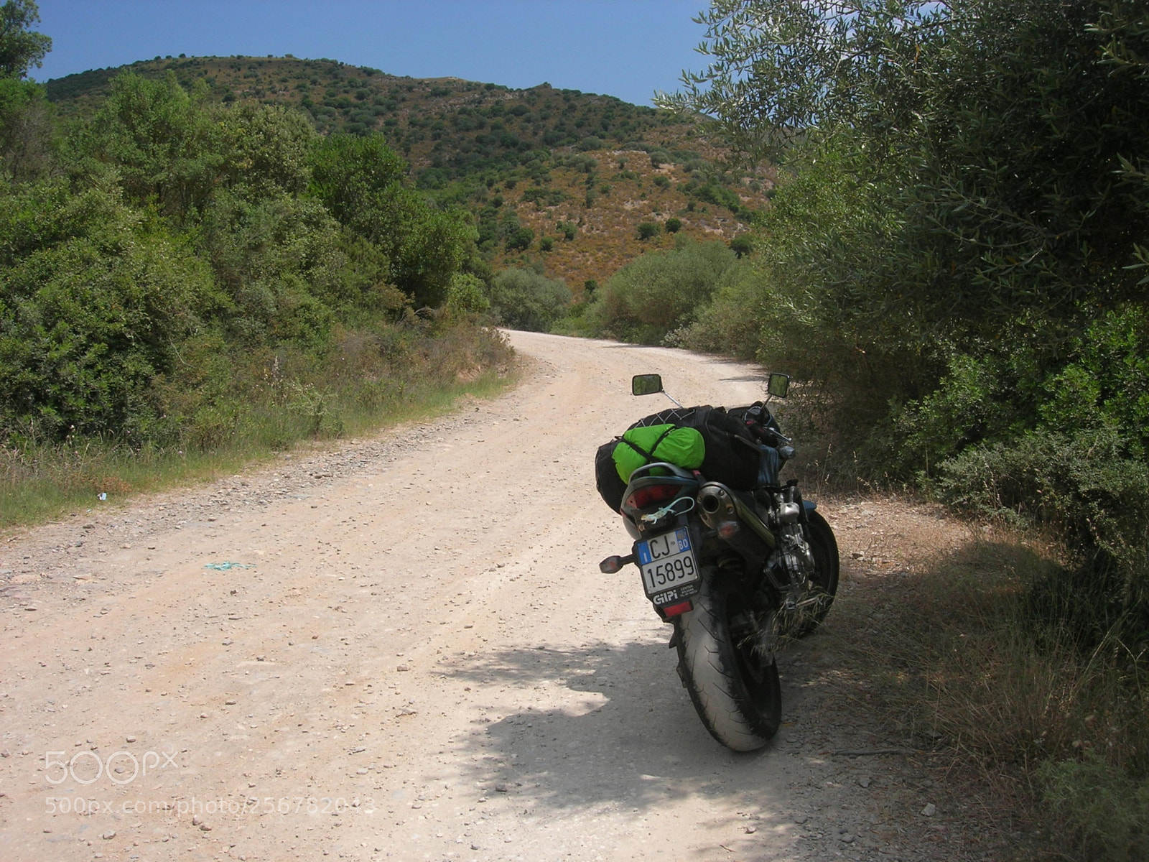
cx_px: 574
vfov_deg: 37.7
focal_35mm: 38
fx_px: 1261
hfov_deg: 49.0
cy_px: 431
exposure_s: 1/716
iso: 64
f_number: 4.8
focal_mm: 7.8
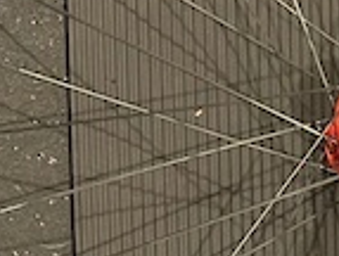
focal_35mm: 145
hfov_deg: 13.3
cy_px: 571
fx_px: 1424
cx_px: 363
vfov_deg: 9.4
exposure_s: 1/30
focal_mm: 5.1
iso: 800
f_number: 1.6
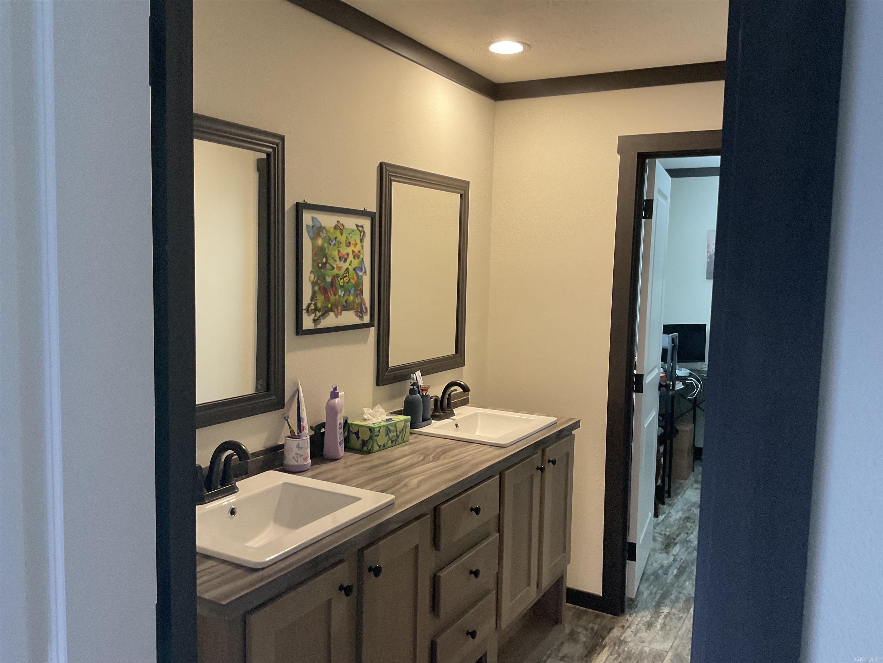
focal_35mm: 29
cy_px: 332
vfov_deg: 48.2
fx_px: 740
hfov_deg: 61.7
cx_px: 442
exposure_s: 1/60
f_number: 1.8
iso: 100
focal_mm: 3
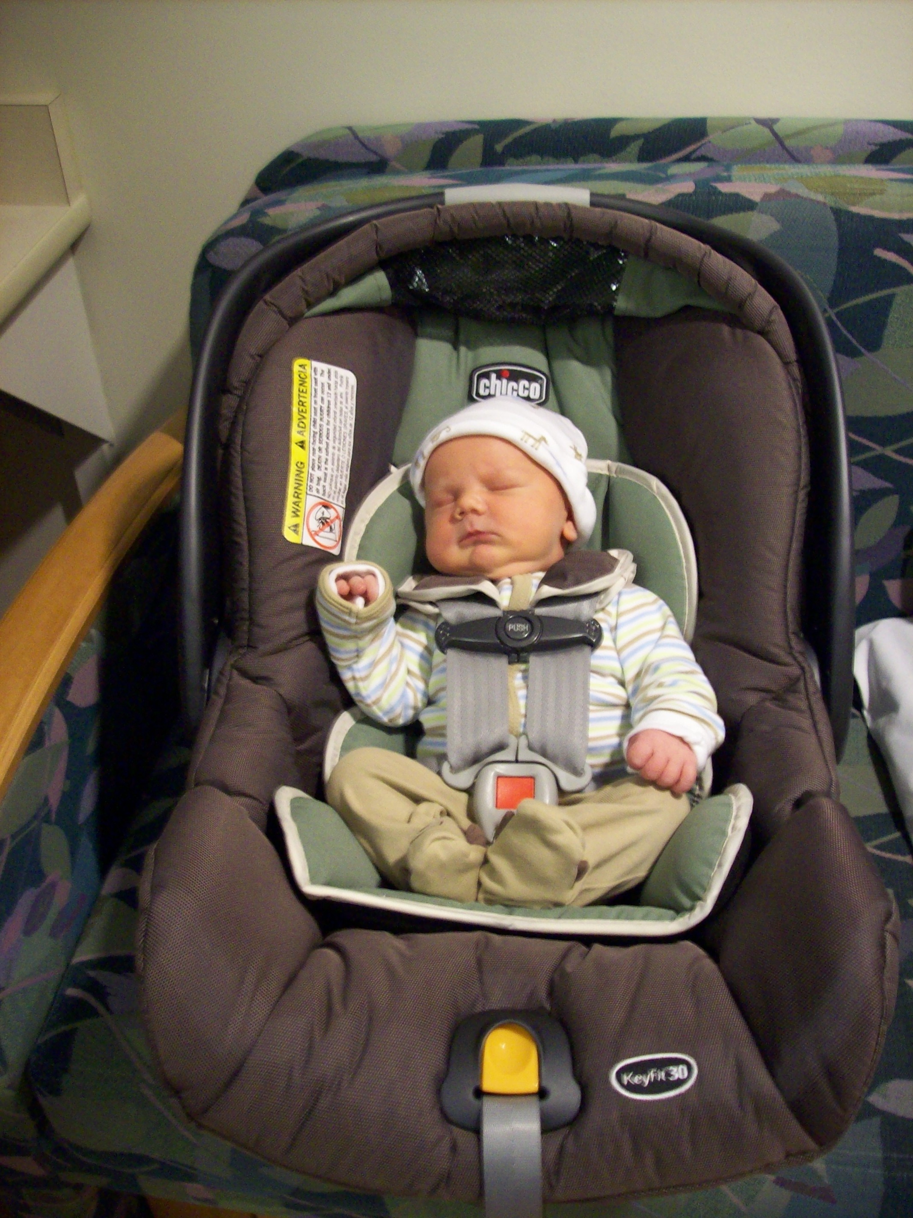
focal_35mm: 36
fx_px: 1267
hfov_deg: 39.6
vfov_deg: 51.4
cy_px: 609
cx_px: 456
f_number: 2.7
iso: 200
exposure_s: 1/8
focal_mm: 6
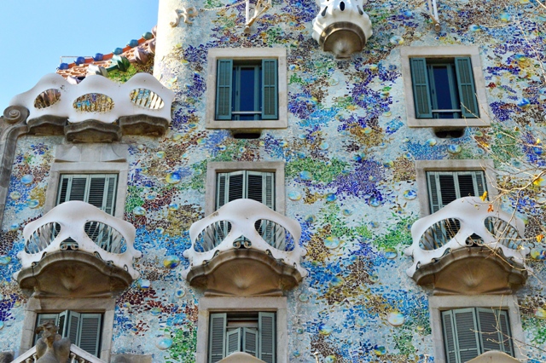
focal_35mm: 82
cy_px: 182
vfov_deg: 16.5
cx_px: 273
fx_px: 1251
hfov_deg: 24.6
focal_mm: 55
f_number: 9
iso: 800
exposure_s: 1/1000
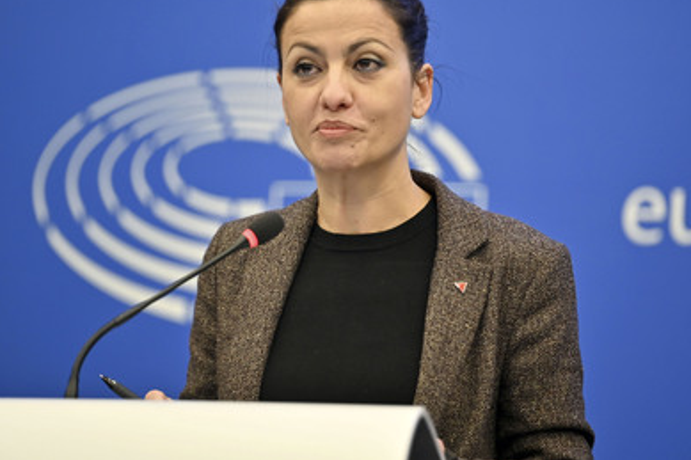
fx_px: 3895
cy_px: 197
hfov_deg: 10.1
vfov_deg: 6.8
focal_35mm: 203
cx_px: 356
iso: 640
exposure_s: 1/160
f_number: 2.8
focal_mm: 175
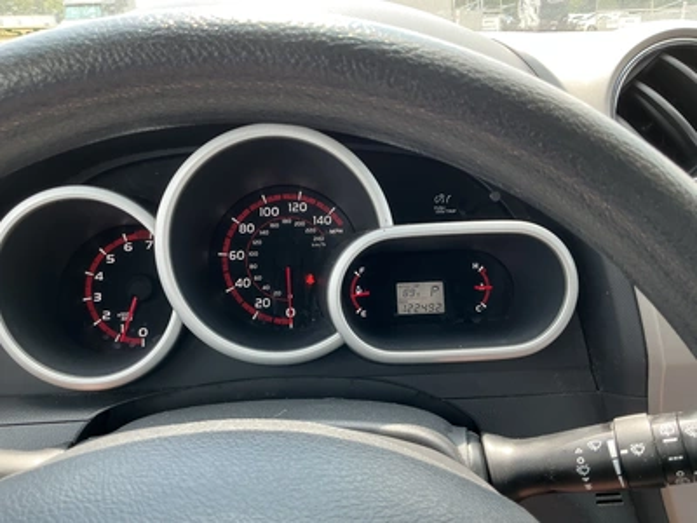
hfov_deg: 63.4
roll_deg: +1.9
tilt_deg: -21.8
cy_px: 262
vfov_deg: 49.7
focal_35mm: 28
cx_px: 348
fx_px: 564
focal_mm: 3
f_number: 1.8
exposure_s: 1/122
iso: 40
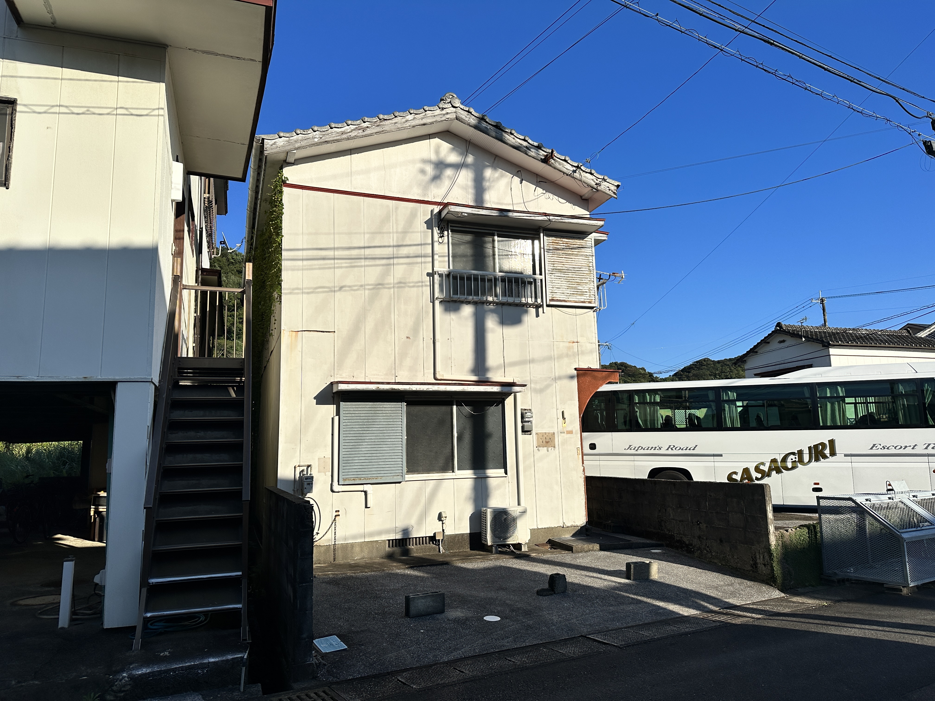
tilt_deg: +8.3
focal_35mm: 24
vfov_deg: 56.8
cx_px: 468
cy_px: 350
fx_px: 648
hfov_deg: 71.6
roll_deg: +1.2
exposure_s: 1/7042
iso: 80
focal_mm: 6.86
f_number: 1.78
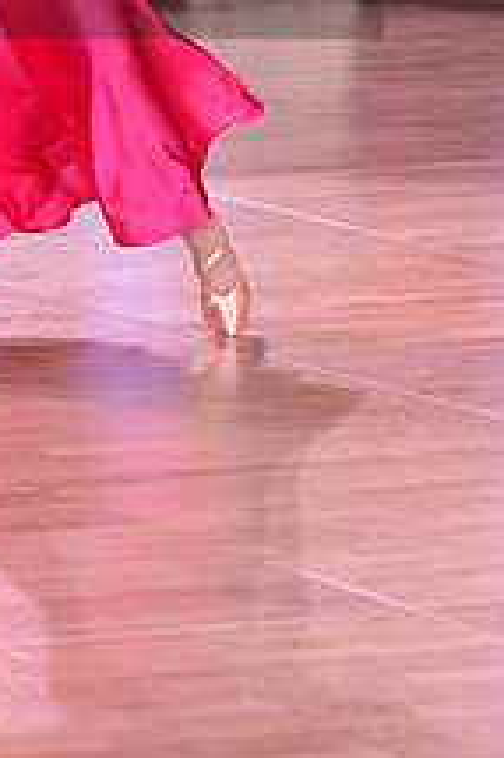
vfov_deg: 6.4
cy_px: -78
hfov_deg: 4.2
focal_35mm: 323
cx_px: -100
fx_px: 6793
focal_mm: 120
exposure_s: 1/250
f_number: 4.5
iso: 1600
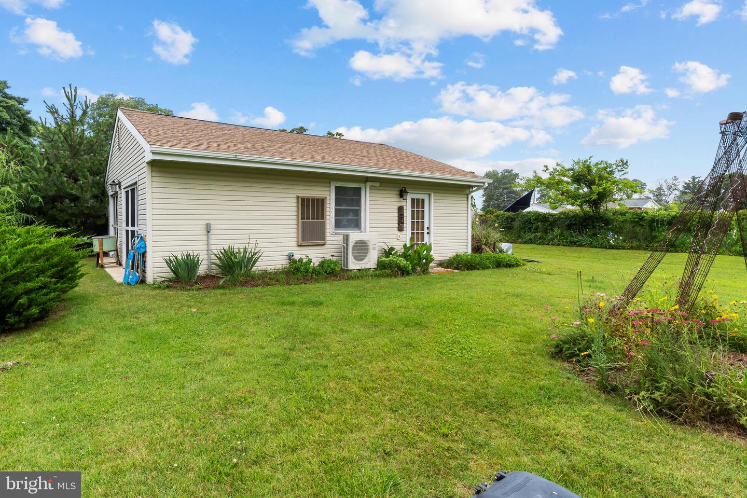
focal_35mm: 20
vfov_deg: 63.2
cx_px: 374
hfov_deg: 85.4
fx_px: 405
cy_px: 249
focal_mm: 13
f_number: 7.1
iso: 250
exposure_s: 1/640
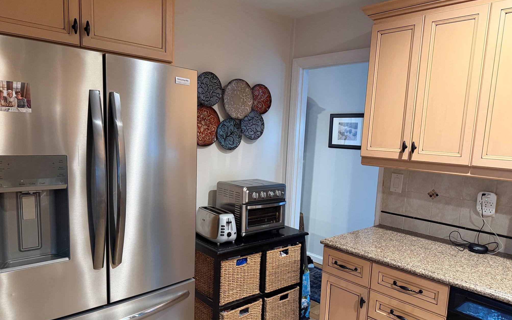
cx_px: 257
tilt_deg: -8.1
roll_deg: -2.2
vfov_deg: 47.4
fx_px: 363
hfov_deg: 70.4
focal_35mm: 26
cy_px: 182
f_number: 1.78
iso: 500
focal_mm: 6.76
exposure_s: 1/60
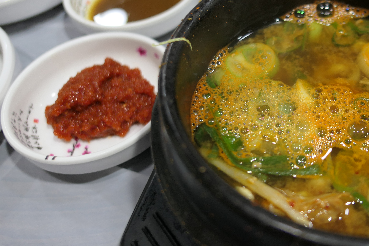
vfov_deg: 34.8
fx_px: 389
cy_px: 87
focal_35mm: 38
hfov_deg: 48.3
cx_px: 286
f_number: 1.4
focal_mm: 8.8
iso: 160
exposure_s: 1/60
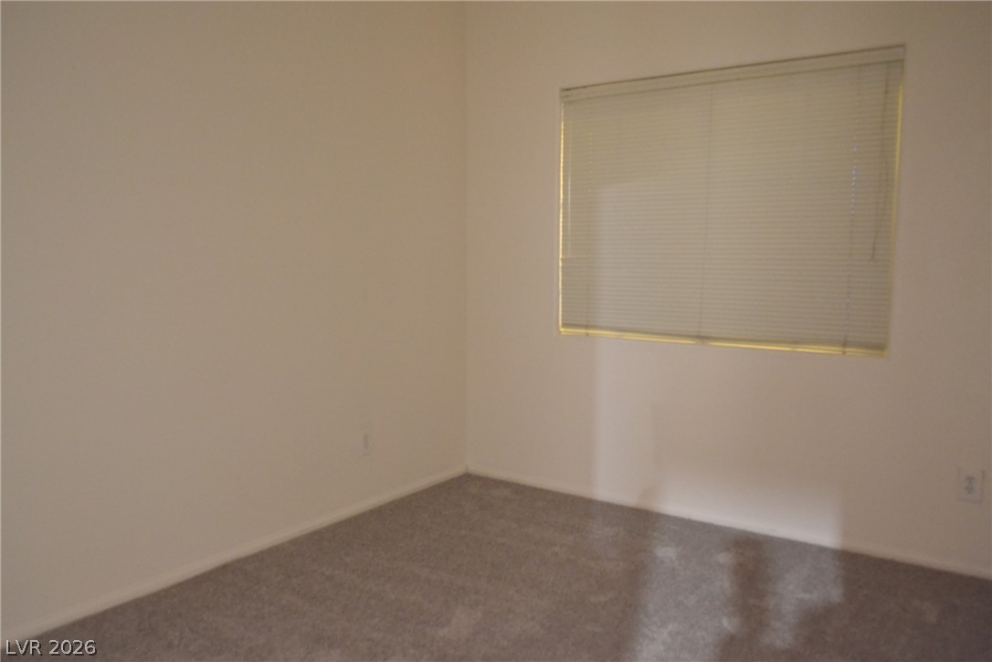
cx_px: 496
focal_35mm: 27
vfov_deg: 47.9
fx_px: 744
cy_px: 331
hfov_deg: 67.4
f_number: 3.5
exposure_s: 1/6
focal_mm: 18
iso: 3200
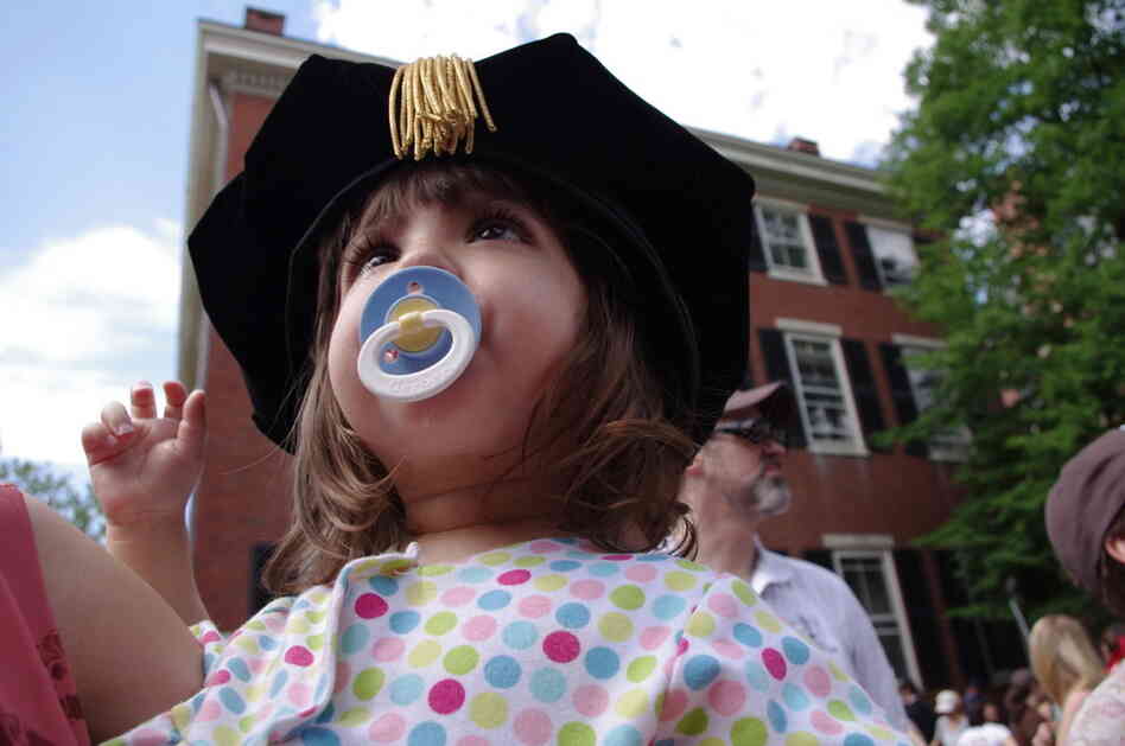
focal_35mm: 30
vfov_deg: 43.5
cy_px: 373
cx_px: 562
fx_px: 936
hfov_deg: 62.0
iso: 200
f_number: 5.6
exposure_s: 1/320
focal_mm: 20
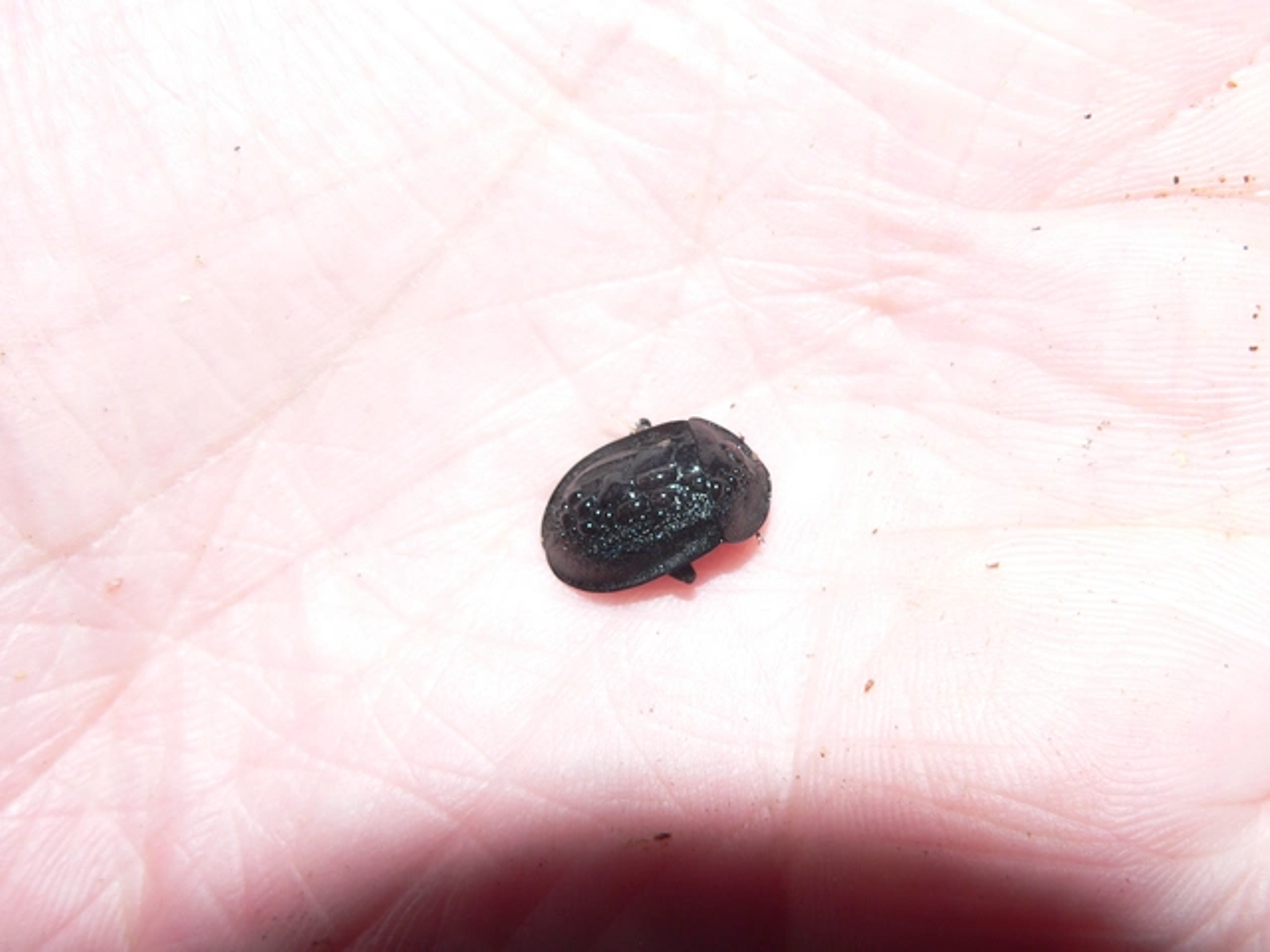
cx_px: 635
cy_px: 476
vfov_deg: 20.2
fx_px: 2678
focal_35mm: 73
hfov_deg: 26.7
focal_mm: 12.1
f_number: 4
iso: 100
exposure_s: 1/60
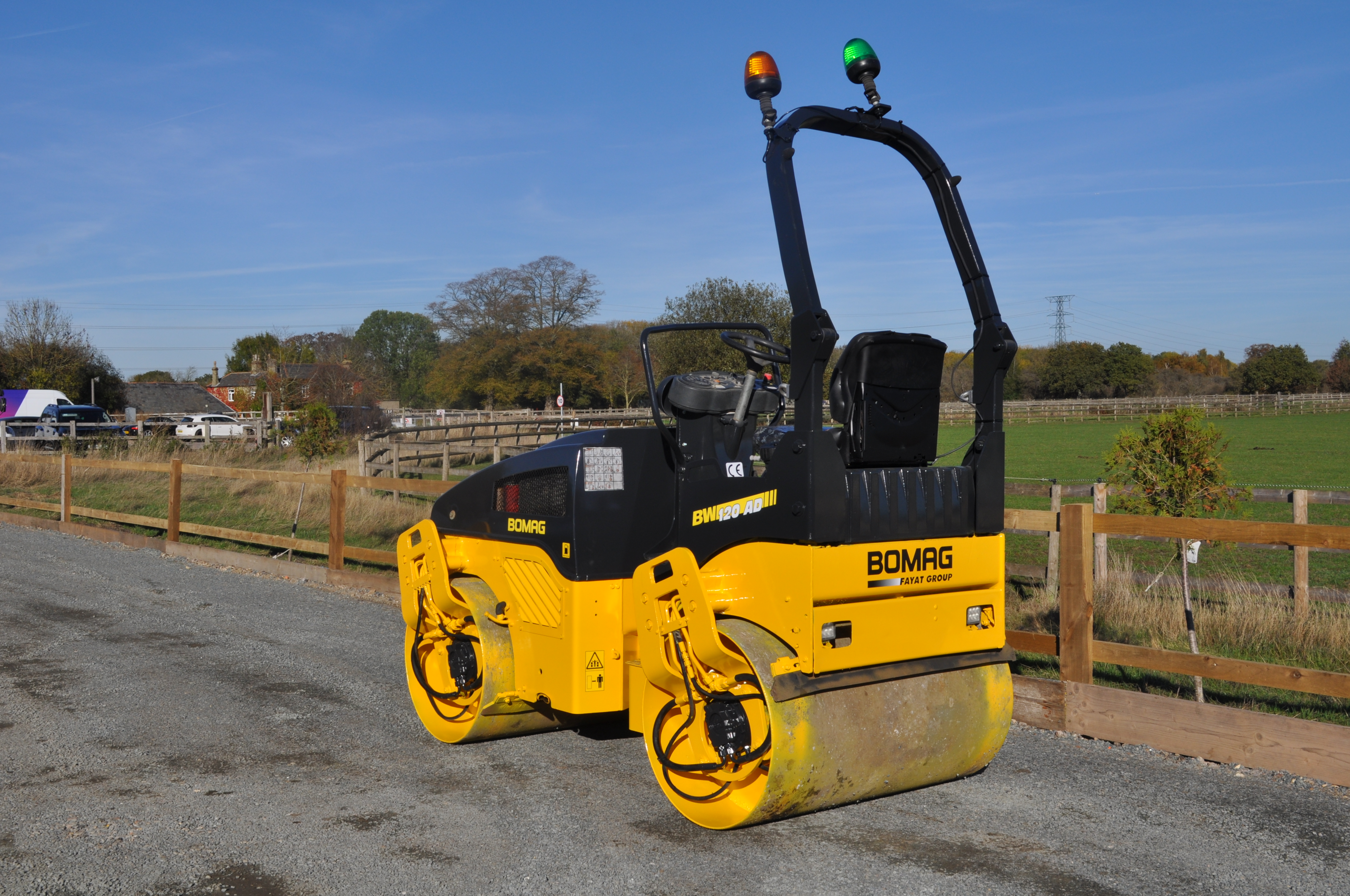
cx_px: 675
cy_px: 448
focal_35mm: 42
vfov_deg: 31.8
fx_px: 1573
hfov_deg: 46.4
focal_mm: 28
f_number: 11
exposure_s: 1/500
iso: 200
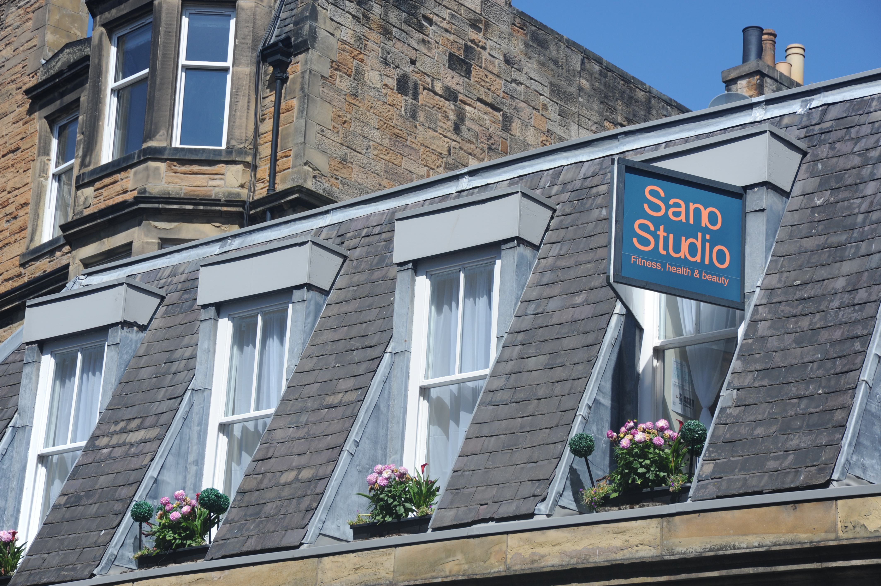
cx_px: 440
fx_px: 2323
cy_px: 293
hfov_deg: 21.5
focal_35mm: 95
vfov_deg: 14.4
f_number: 7.1
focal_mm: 95
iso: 400
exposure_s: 1/1250
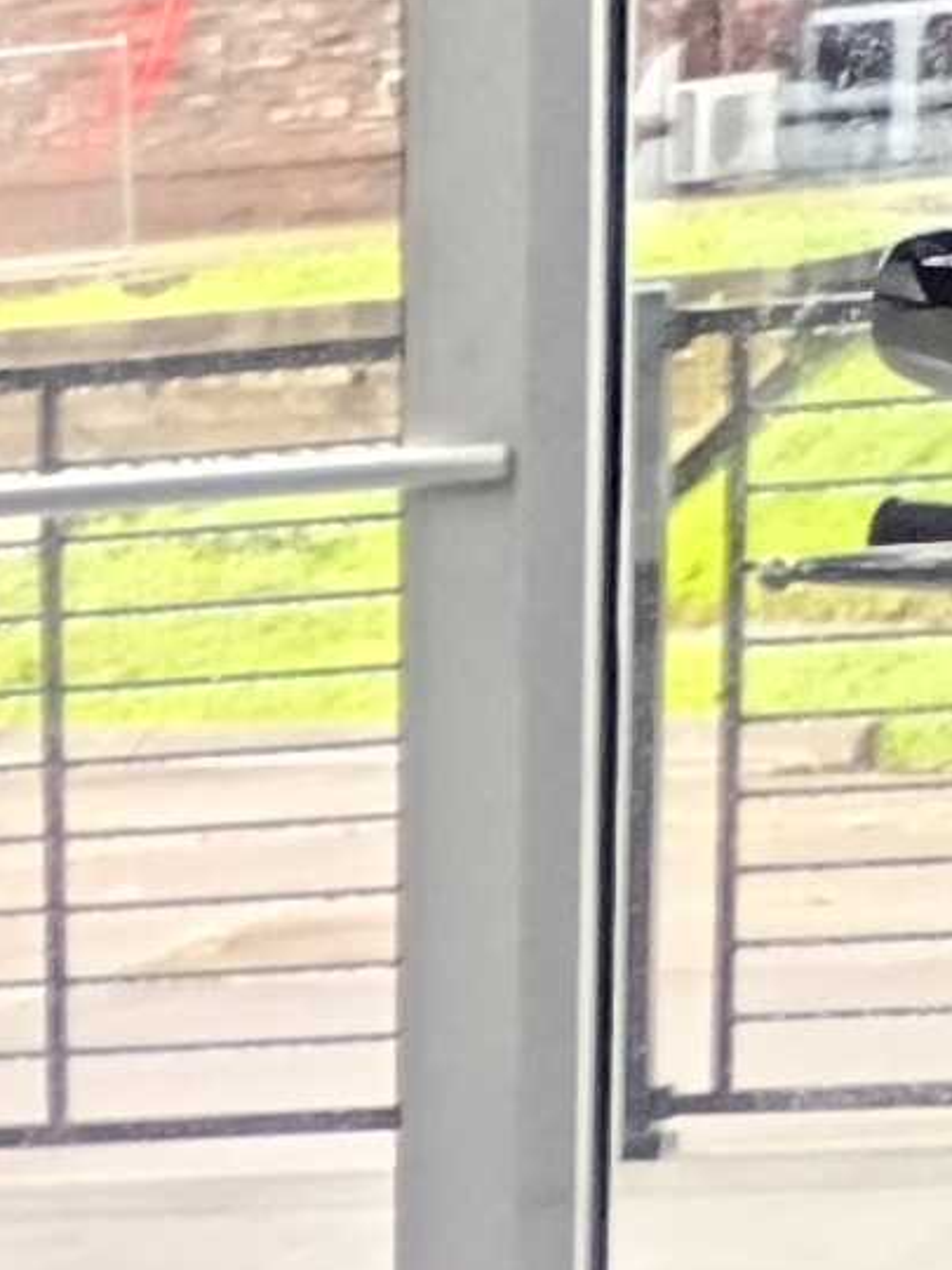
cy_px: 4723
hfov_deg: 6.5
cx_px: -1077
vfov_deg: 7.2
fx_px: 8067
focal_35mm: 220
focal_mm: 4.27
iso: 302
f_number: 1.8
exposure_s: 1/60
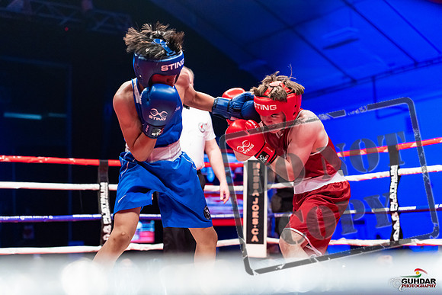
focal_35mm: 57
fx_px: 700
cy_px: 148
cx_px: 221
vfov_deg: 23.8
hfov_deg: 35.0
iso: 3200
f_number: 2.5
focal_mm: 57
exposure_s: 1/1000
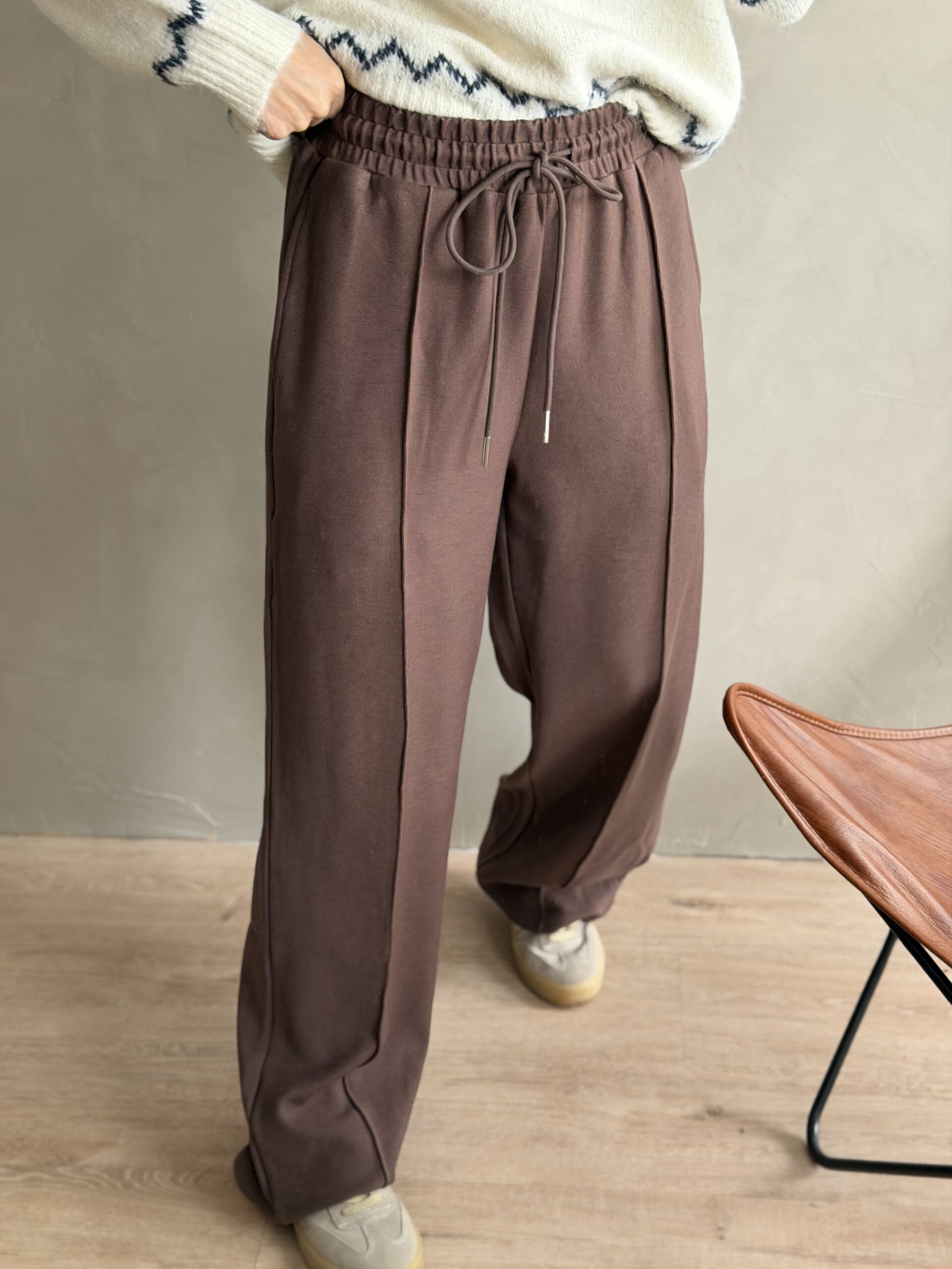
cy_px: 634
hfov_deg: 30.3
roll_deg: +1.7
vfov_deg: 39.7
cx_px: 476
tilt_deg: -38.5
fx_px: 1760
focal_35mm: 48
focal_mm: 6.76
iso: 250
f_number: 1.78
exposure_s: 1/60
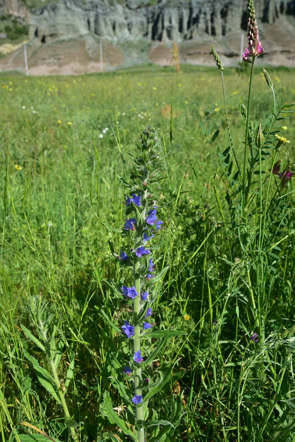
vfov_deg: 39.6
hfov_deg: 27.0
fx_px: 614
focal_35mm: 50
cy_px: 221
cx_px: 148
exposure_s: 1/125
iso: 100
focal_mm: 50
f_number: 10
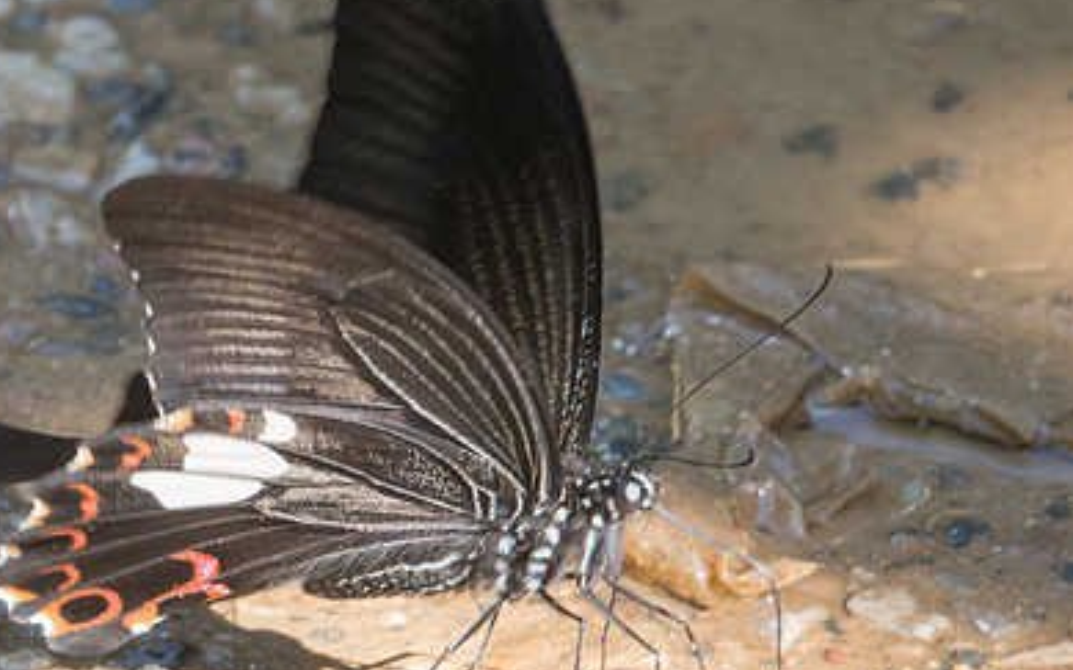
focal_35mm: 1313
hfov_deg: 1.6
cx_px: 279
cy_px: 452
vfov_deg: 1.0
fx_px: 38390
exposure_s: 1/100
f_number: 13
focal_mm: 400
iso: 800
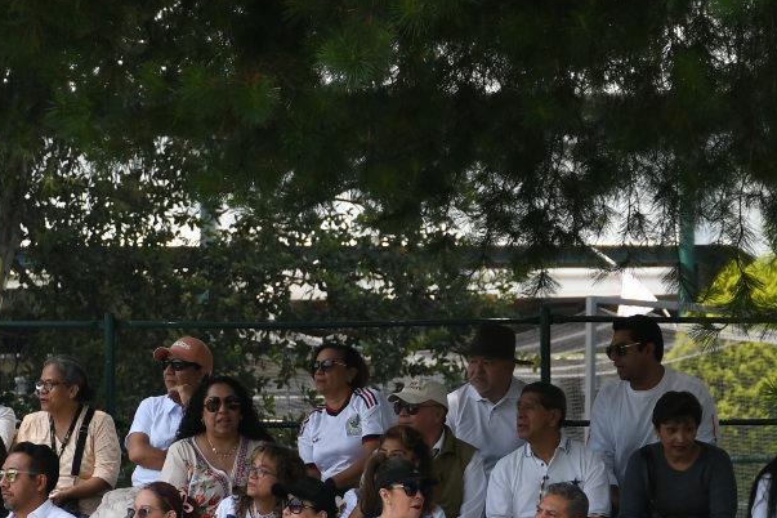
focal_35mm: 301
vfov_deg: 4.6
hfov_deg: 6.8
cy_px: 557
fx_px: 6496
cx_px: 639
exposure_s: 1/500
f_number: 5
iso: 250
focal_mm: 75
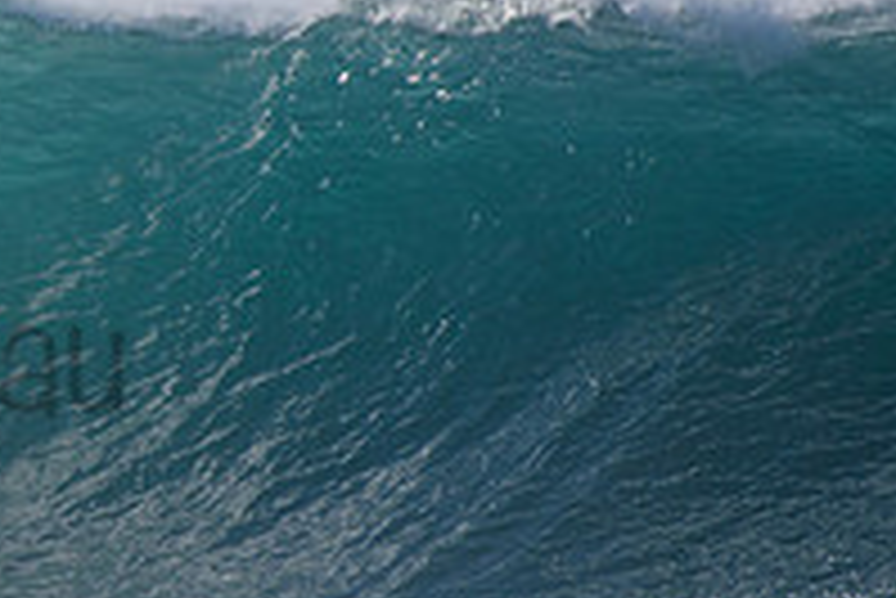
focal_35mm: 2181
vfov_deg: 0.6
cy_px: 308
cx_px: -351
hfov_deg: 0.9
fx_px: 54320
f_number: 5.6
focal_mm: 500
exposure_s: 1/2000
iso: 360
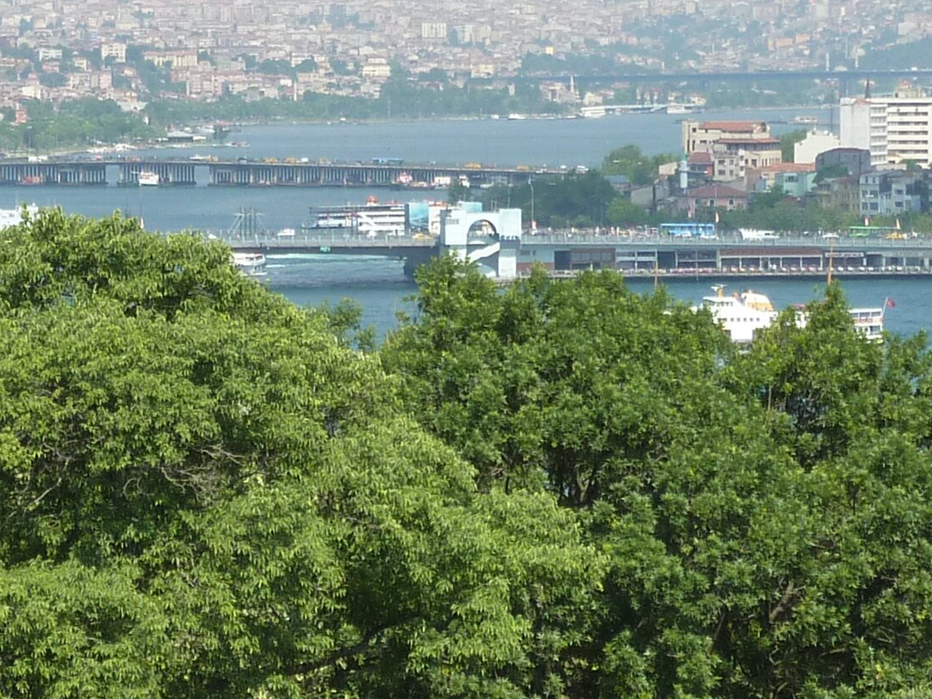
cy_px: 361
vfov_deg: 7.6
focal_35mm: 195
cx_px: 360
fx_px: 5250
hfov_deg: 10.1
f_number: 4.5
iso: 125
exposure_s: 1/500
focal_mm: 9.7
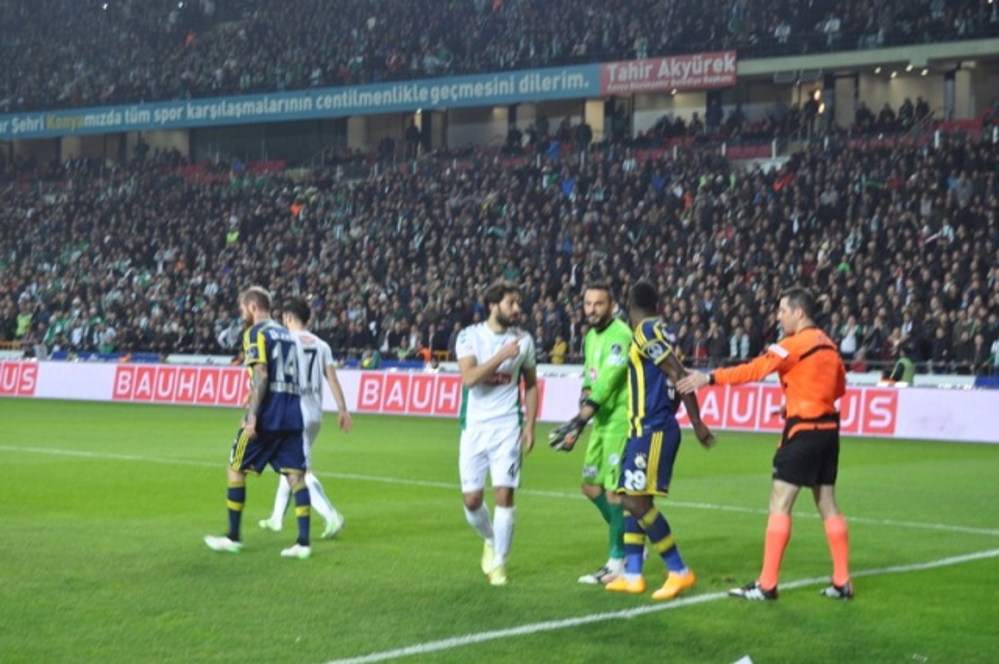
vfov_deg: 19.7
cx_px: 500
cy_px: 332
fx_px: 1912
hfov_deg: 29.3
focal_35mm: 69
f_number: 5.3
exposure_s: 1/60
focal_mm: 46
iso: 450
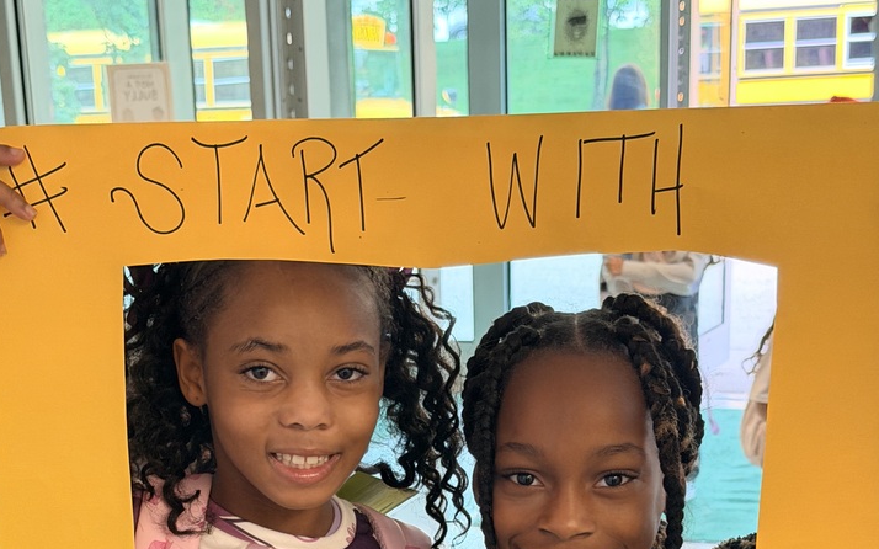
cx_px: 416
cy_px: 581
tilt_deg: -17.0
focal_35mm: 73
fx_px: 1748
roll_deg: +2.1
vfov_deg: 17.3
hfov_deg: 28.2
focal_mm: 6.76
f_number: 1.78
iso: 250
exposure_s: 1/40
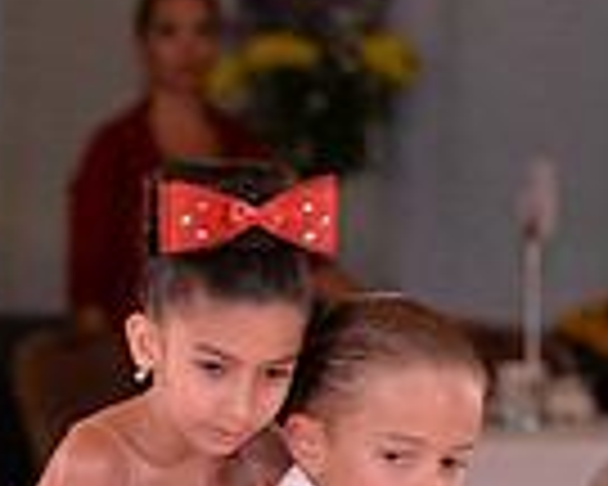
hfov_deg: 2.5
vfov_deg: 2.0
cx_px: 151
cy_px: 801
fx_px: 13802
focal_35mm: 767
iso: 2000
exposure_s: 1/250
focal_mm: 190
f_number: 5.6
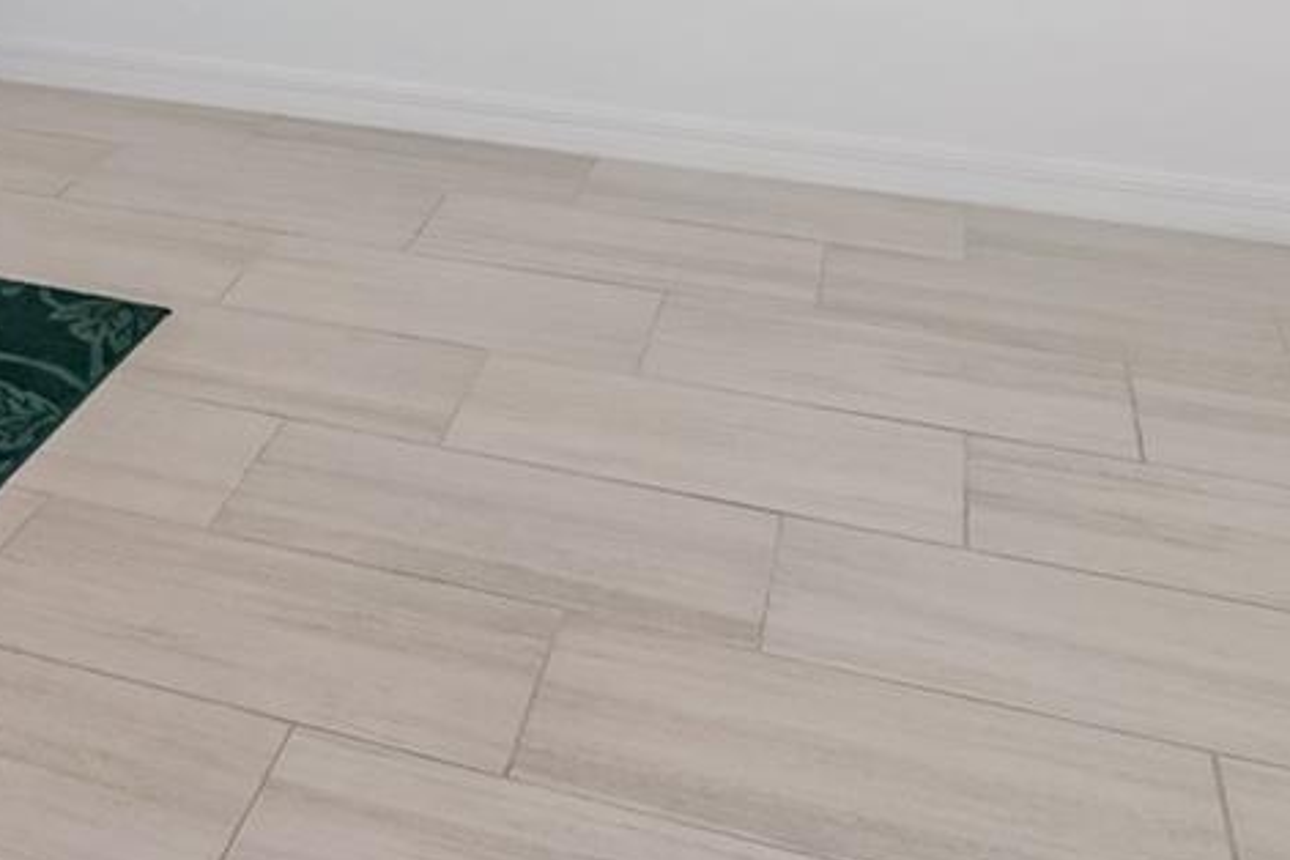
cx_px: 68
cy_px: -471
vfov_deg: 21.6
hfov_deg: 35.9
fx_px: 1827
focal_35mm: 51
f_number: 7.1
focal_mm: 10
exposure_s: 1/13
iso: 100
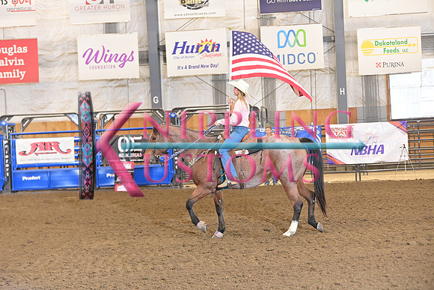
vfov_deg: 13.0
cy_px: 145
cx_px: 217
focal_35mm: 105
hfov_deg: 19.5
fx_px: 1266
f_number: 3.5
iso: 2000
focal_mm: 105
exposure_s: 1/250
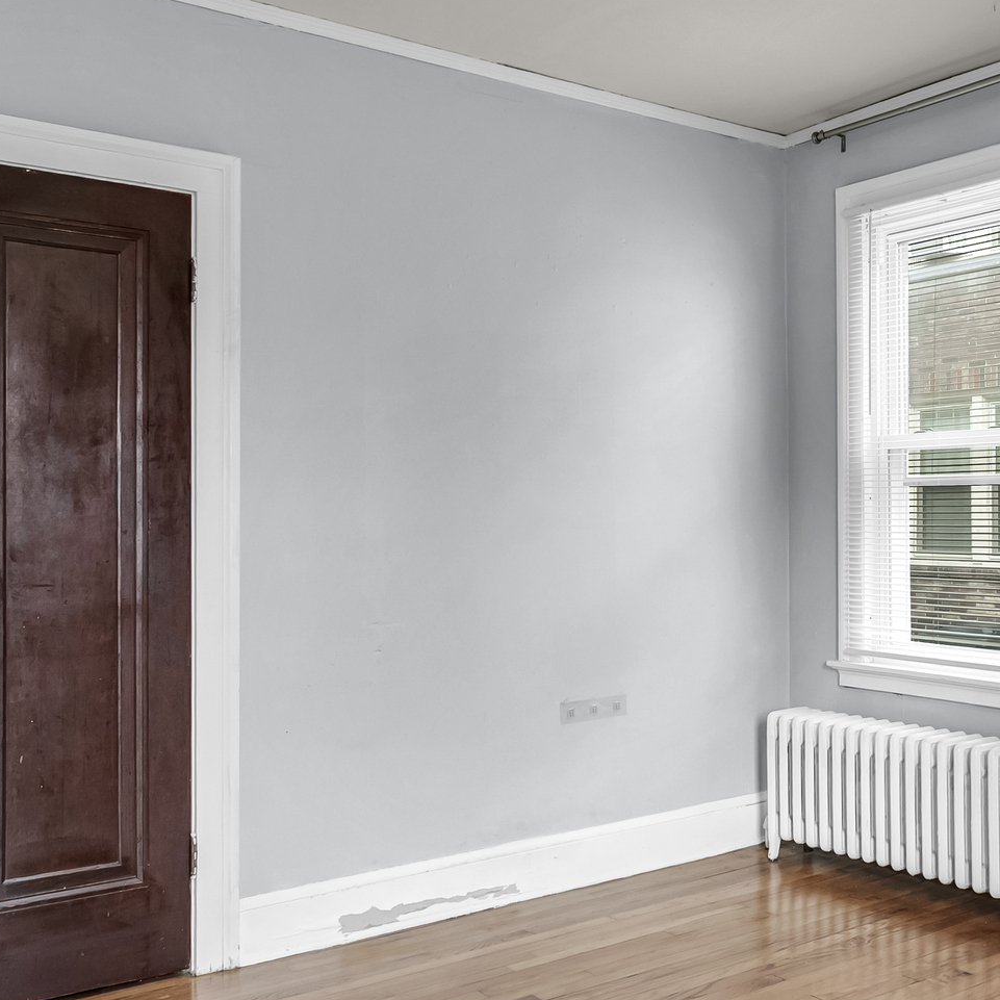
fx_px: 1242
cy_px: 507
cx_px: 734
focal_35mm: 38
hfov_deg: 42.7
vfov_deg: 43.9
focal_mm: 14
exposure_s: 1/13
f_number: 7.1
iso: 320
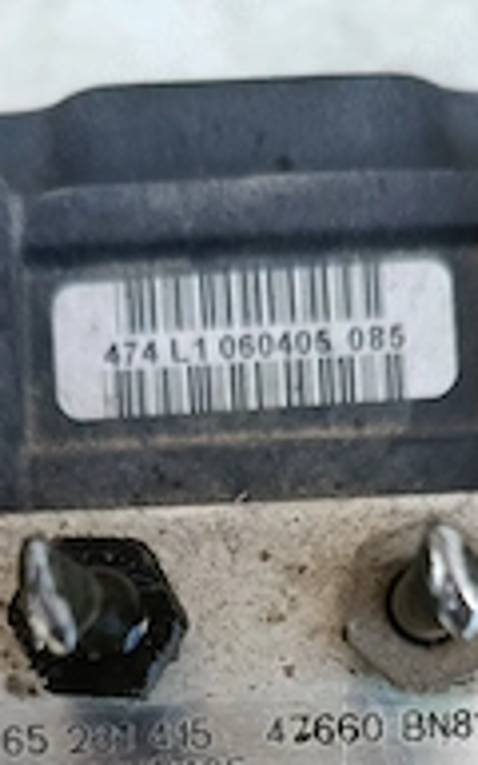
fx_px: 1105
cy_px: 753
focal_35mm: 53
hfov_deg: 24.4
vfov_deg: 34.9
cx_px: 275
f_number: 1.7
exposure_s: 1/100
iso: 172
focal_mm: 5.24
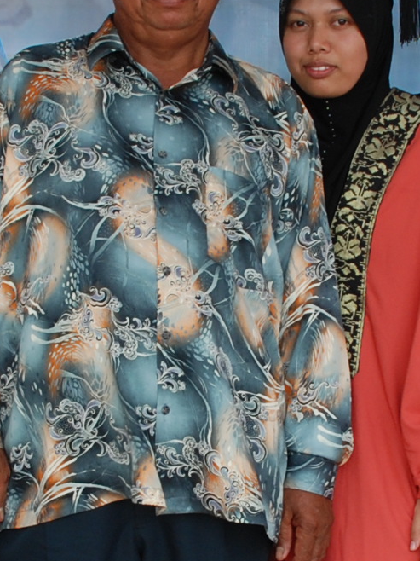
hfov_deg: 10.6
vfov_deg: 14.1
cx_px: 198
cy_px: 373
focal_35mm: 140
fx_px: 2266
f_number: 8
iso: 200
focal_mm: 22
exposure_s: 1/80
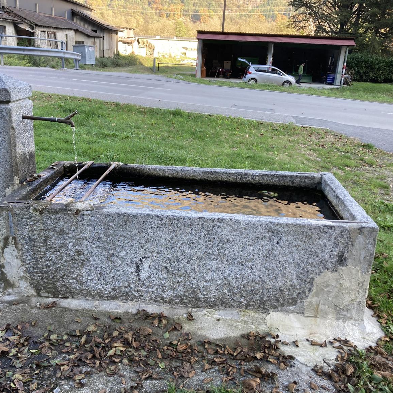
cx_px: 170
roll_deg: -2.8
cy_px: 192
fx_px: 437
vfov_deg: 48.4
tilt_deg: -18.3
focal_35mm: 34
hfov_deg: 48.3
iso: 40
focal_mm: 3.99
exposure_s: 1/121
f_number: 1.8
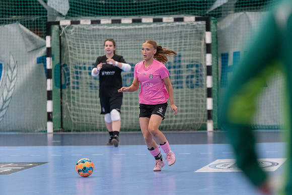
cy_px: 98
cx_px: 146
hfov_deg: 8.6
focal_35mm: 240
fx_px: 1947
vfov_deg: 5.7
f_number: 3.2
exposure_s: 1/640
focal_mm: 160
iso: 5600
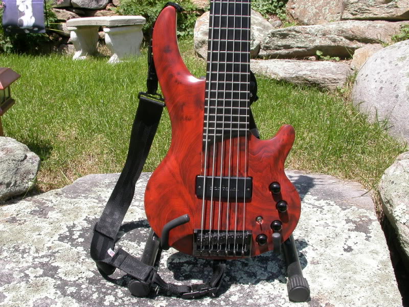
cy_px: 154
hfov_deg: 49.0
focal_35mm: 38
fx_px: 449
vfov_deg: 37.7
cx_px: 204
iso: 100
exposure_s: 1/210
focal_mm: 7.85
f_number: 6.7
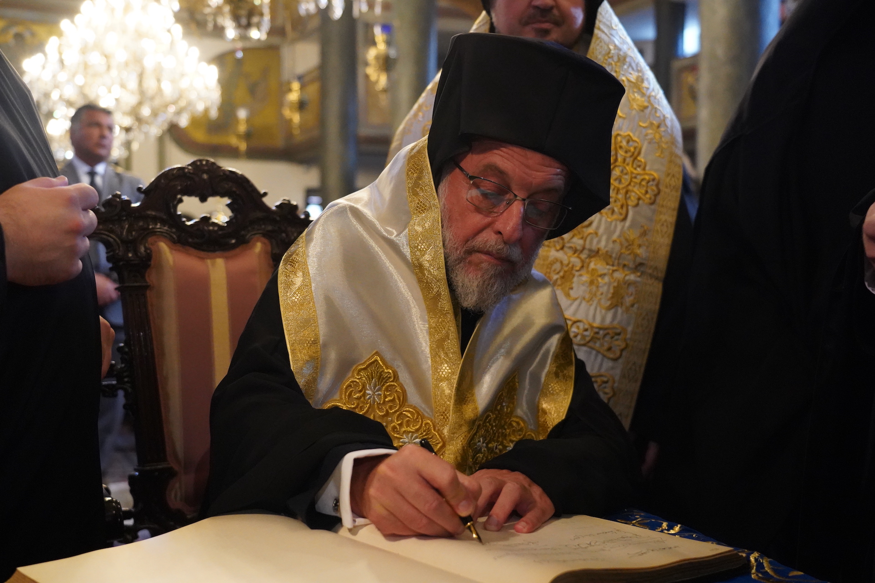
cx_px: 438
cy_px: 292
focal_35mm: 43
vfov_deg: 31.2
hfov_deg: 45.4
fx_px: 1045
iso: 10000
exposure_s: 1/160
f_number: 4
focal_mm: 43
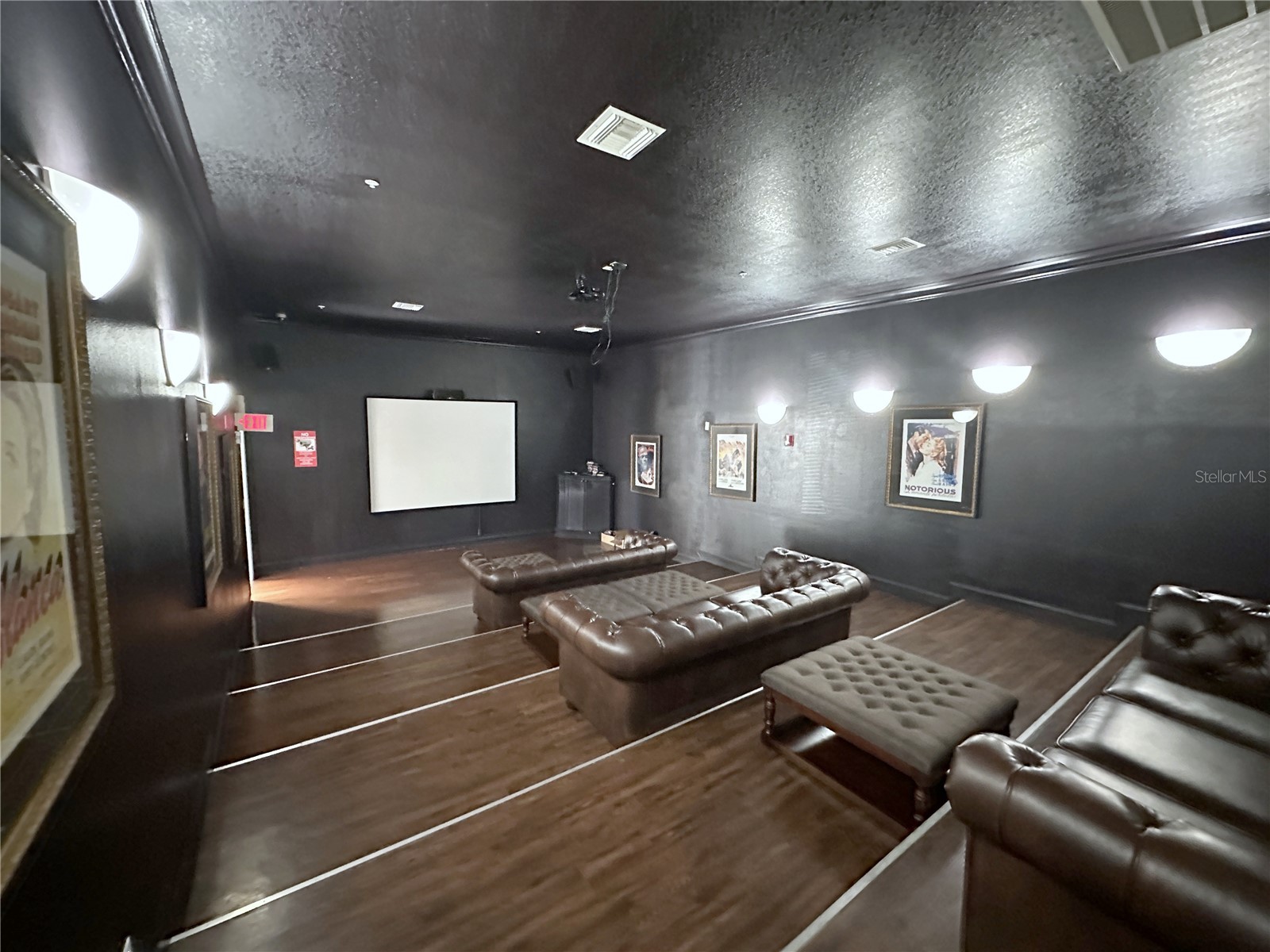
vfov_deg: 85.7
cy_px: 476
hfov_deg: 102.1
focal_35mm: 14
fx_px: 514
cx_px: 635
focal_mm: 2.22
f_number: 2.2
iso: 1250
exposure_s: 1/40
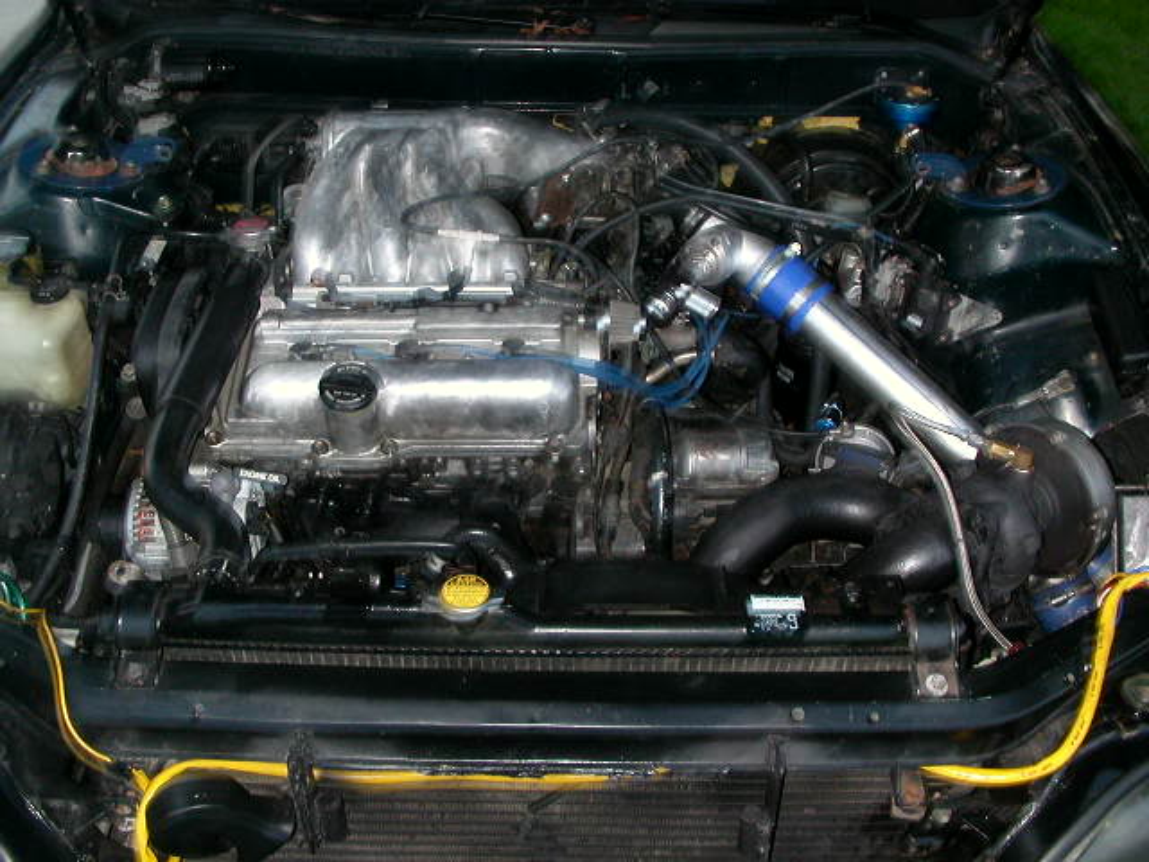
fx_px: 1228
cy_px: 431
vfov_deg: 38.7
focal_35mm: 37
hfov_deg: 50.1
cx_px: 574
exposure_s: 1
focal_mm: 5.6
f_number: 4.5
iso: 200
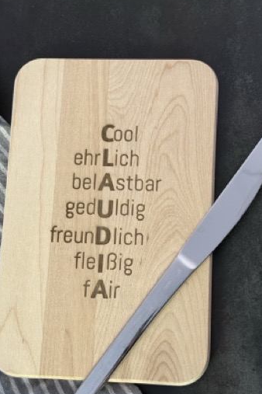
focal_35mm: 63
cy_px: 225
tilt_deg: -76.7
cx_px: 135
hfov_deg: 21.6
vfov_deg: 31.8
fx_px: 688
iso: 500
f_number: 1.78
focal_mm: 6.76
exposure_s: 1/31
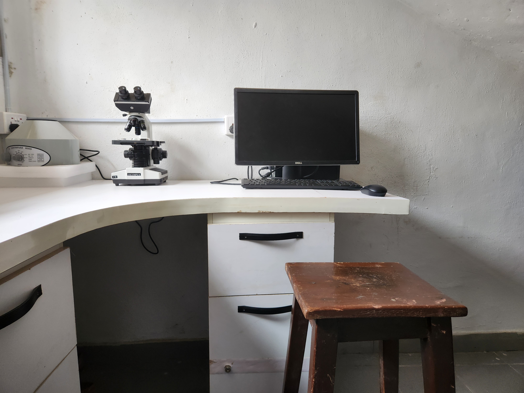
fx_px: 348
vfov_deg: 58.9
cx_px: 262
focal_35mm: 23
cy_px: 196
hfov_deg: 73.9
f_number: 1.8
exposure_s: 1/120
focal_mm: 5.4
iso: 160
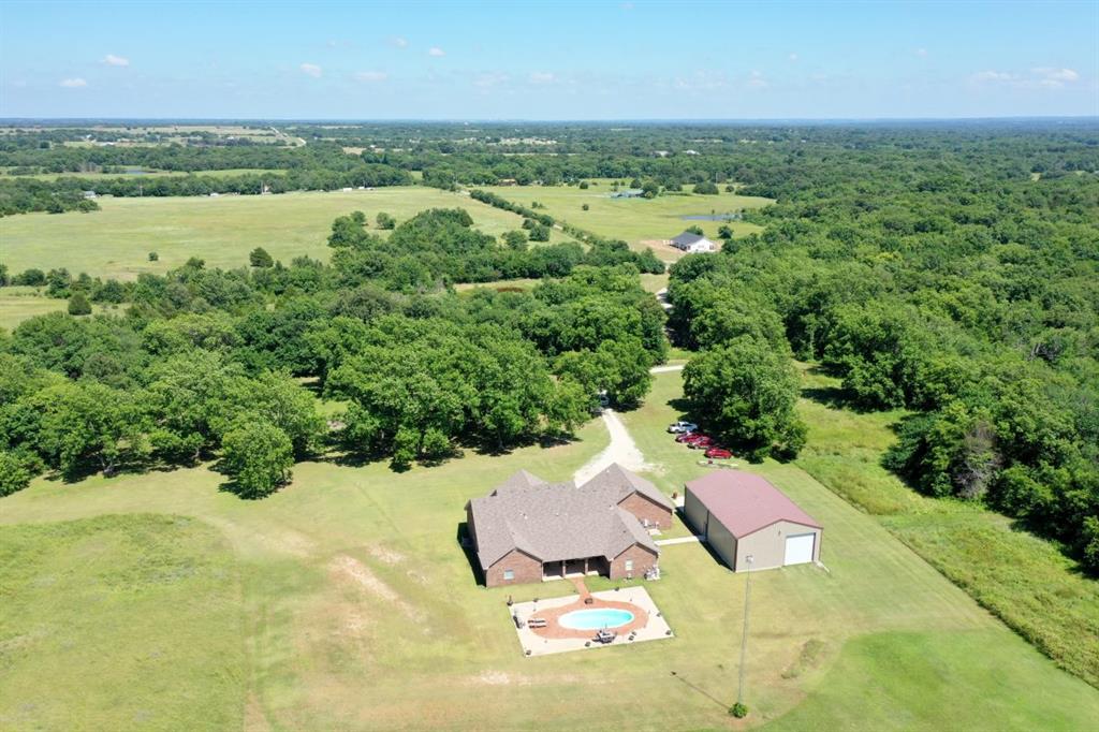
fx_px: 854
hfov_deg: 65.5
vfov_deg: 46.4
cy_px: 366
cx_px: 550
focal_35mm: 28
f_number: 5.6
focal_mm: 10.26
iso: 100
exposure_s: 1/320
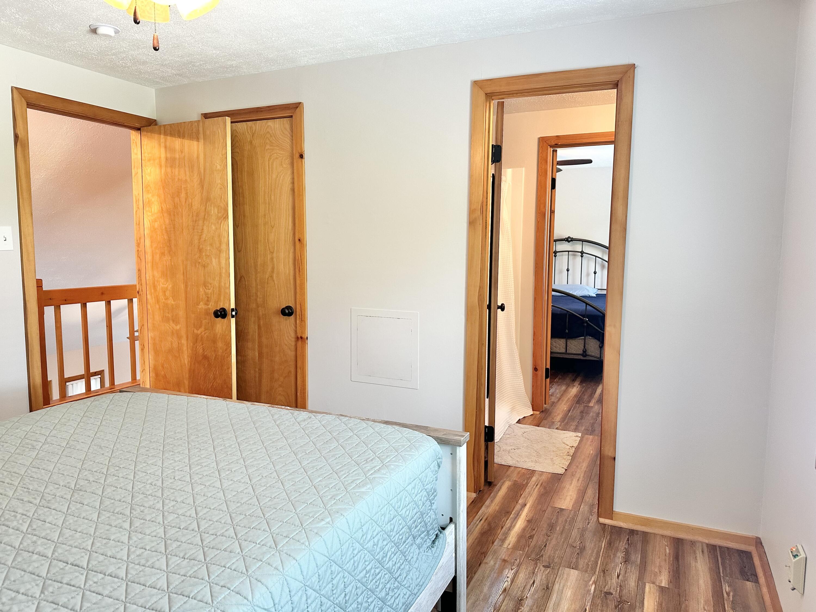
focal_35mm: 24
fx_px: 566
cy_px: 306
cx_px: 408
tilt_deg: -5.8
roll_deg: -0.9
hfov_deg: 71.6
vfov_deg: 56.8
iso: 200
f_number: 1.78
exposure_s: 1/60
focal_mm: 6.86
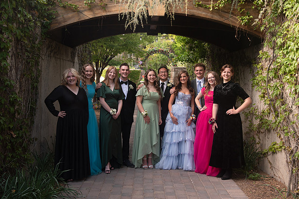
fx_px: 407
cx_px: 158
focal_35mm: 49
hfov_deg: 40.3
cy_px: 104
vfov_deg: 27.5
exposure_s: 1/125
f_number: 6.3
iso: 400
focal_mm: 46
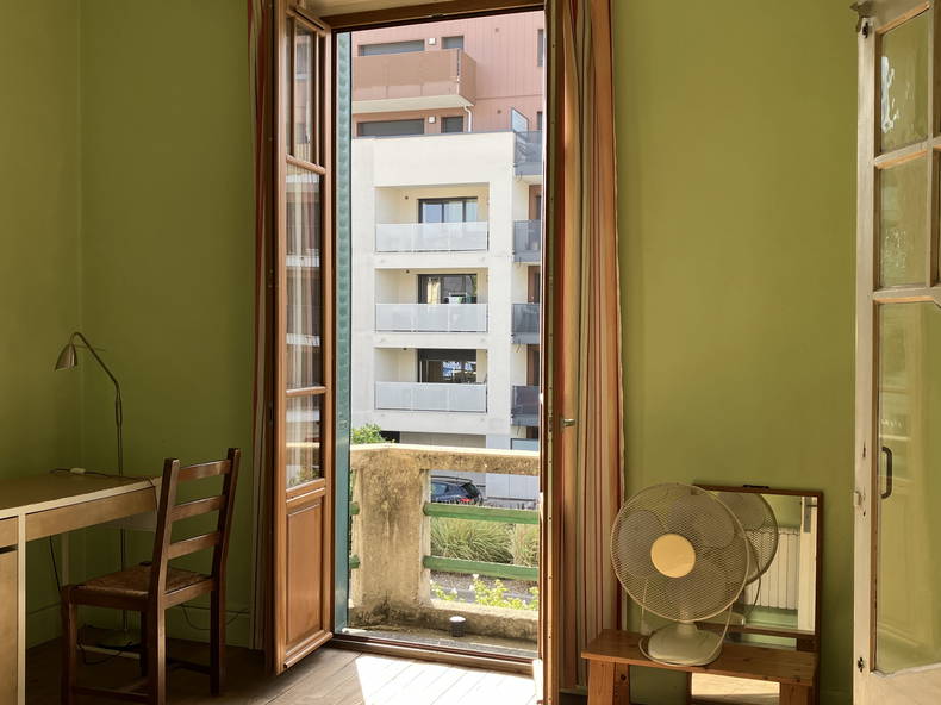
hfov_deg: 63.5
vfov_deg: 49.7
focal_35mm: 28
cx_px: 470
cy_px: 352
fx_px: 761
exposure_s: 1/146
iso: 25
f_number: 1.8
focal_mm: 3.99
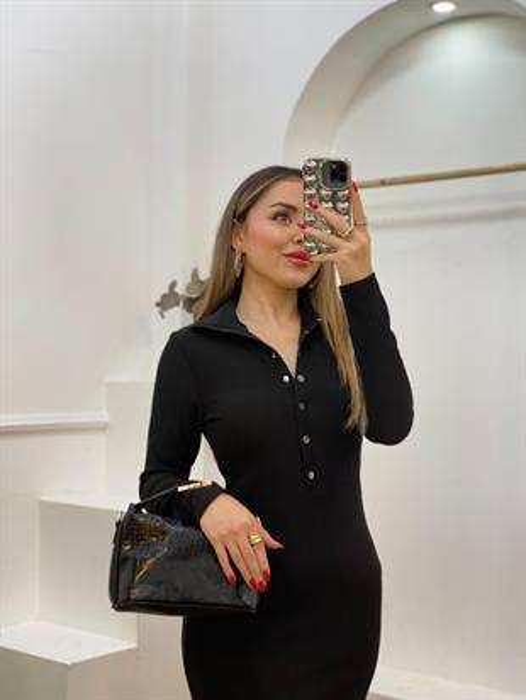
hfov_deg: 28.0
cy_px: 350
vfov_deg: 36.8
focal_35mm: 52
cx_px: 263
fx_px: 1053
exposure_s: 1/100
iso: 80
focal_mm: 6
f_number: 2
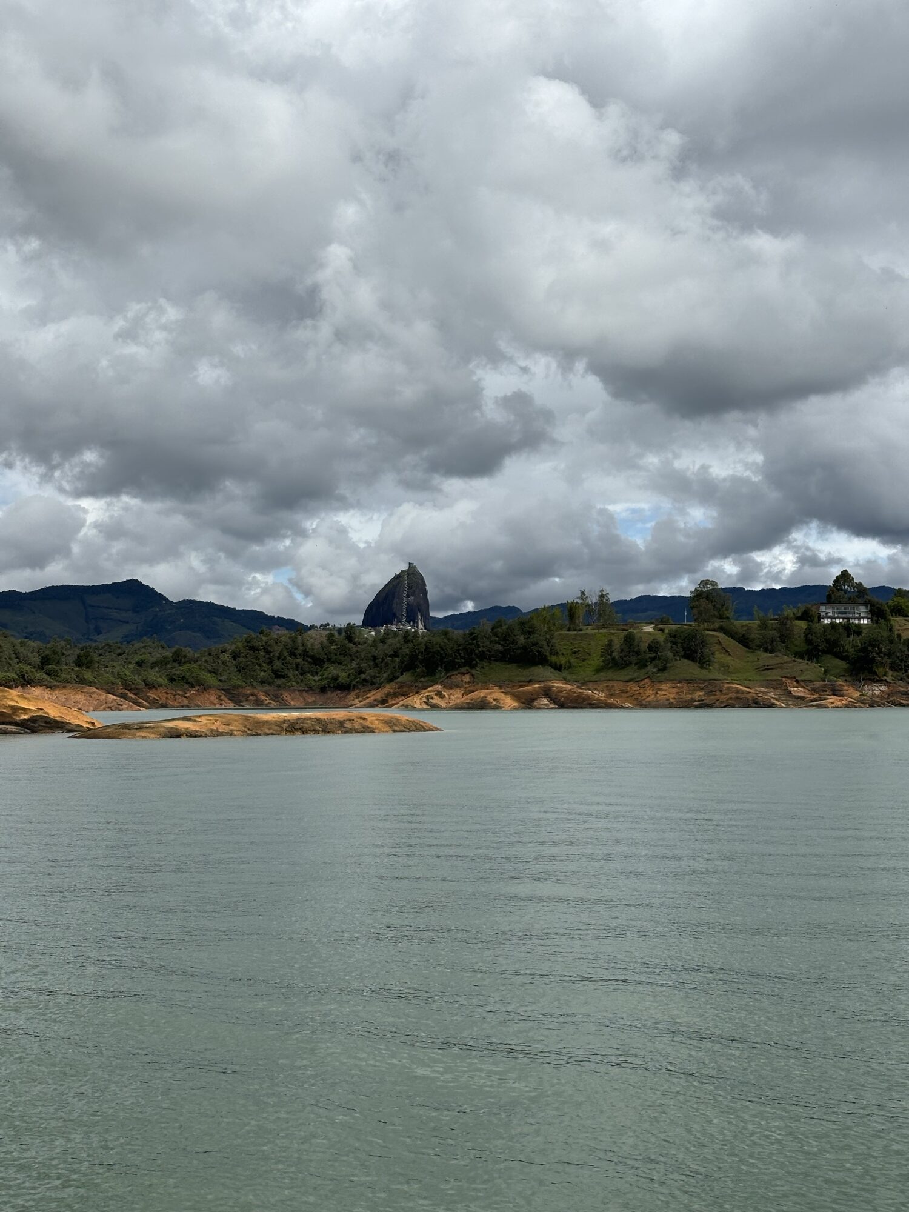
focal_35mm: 52
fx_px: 1821
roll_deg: +0.4
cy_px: 606
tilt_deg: +2.3
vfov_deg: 36.8
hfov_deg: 28.0
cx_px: 454
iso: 40
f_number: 1.6
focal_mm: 5.96
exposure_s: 1/5618
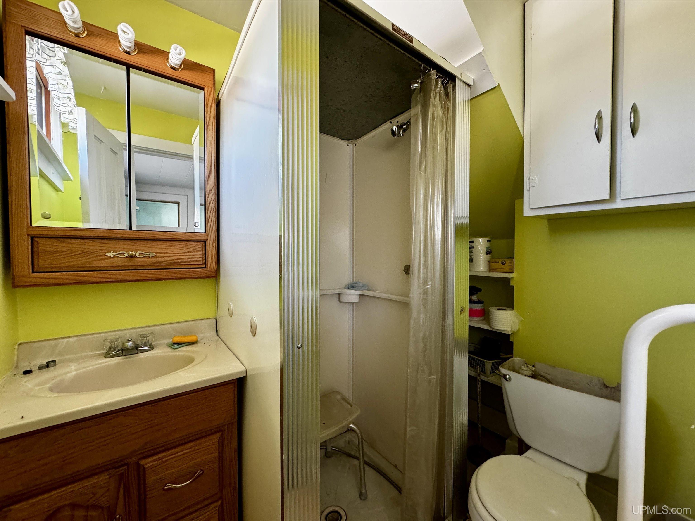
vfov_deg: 85.7
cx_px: 348
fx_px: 281
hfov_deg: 102.1
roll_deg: -0.2
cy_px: 260
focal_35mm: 14
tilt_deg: -3.2
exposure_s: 1/85
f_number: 2.2
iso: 320
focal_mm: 2.22
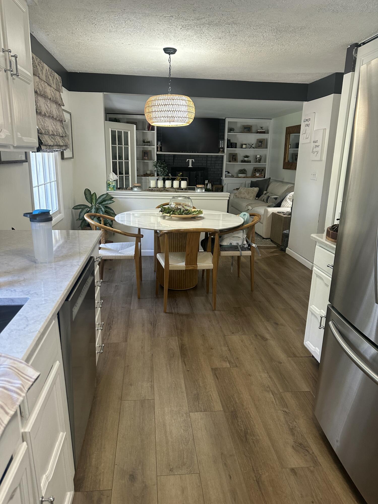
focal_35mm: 24
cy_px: 252
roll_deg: -2.2
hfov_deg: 56.8
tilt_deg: -14.5
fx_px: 349
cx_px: 189
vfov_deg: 71.6
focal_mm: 6.86
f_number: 1.78
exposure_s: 1/60
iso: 200
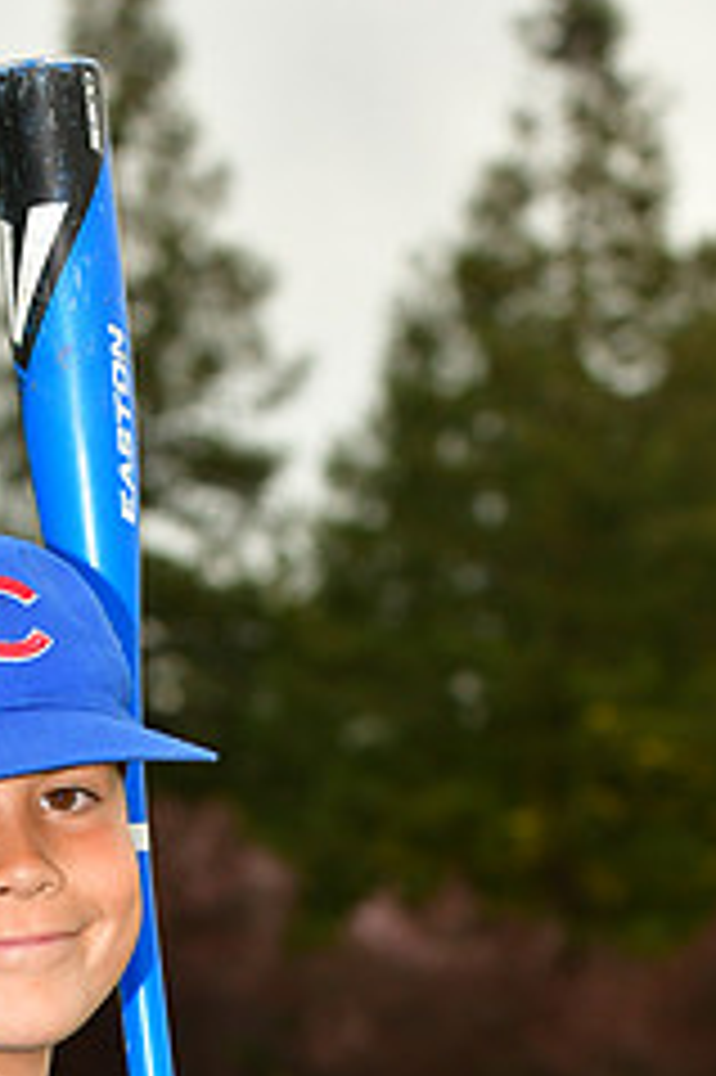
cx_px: 83
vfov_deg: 8.0
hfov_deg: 5.4
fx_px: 7618
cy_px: 1207
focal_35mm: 255
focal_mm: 70
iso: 400
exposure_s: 1/1000
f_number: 5
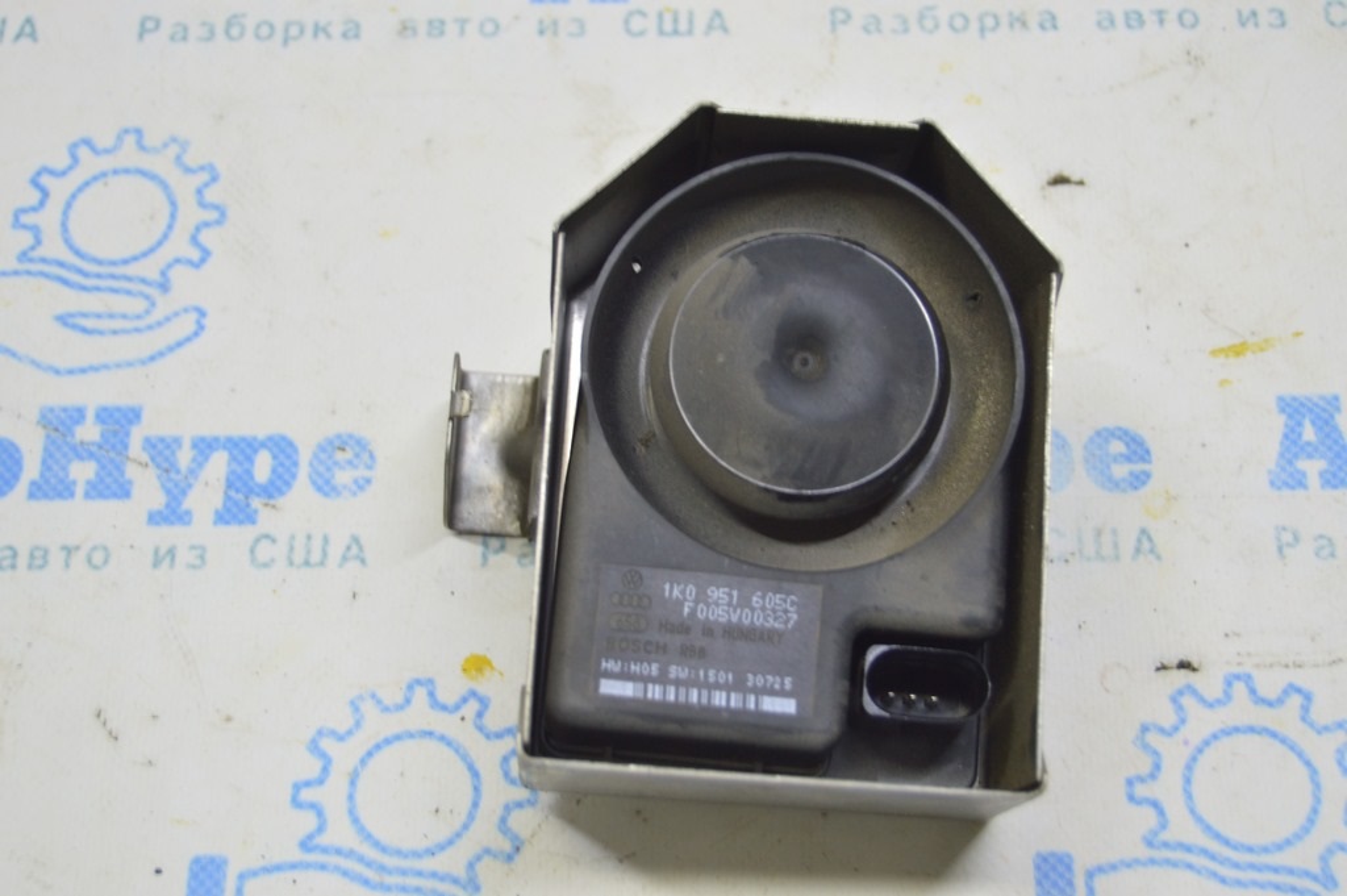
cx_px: 674
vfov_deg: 23.7
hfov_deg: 35.1
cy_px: 448
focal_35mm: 57
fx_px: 2131
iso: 400
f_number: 5.6
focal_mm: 38
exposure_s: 1/20
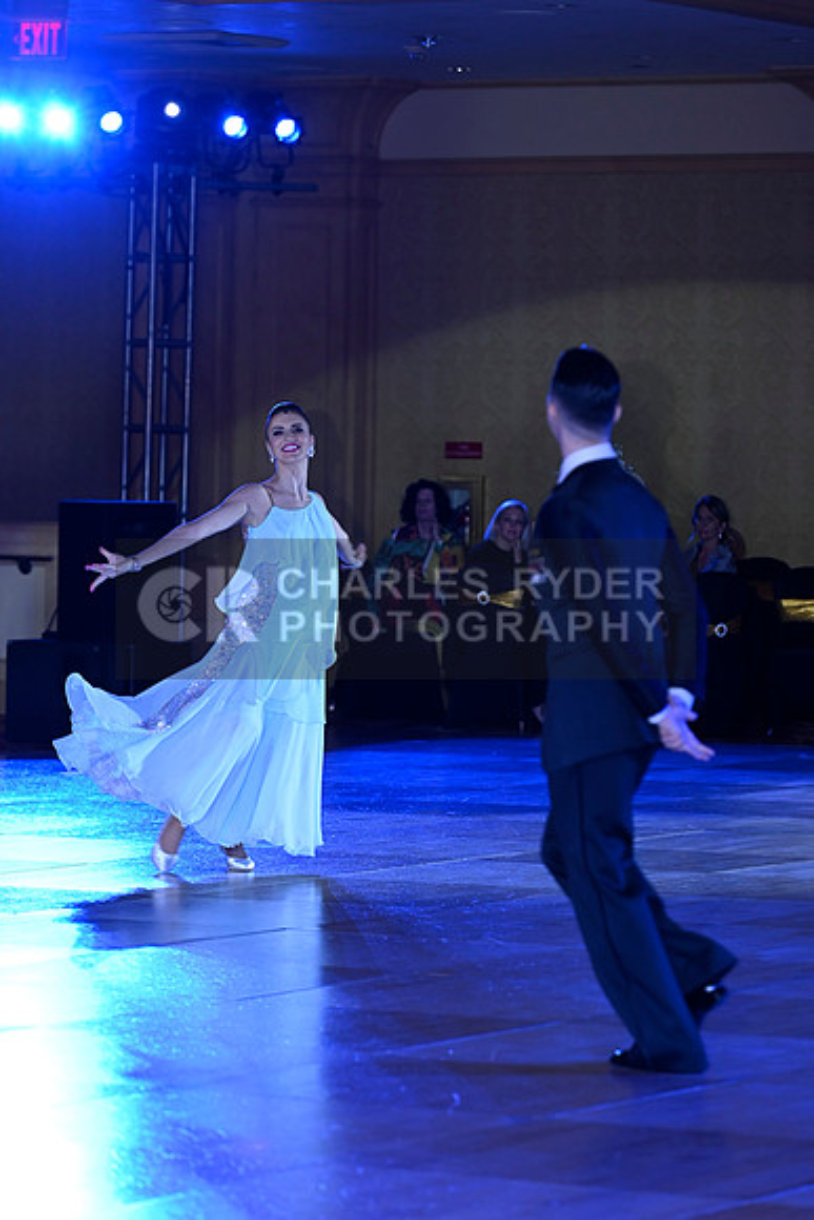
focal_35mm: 170
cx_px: 407
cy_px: 610
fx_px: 5762
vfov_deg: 12.1
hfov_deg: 8.1
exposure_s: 1/200
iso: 1600
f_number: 4
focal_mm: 170
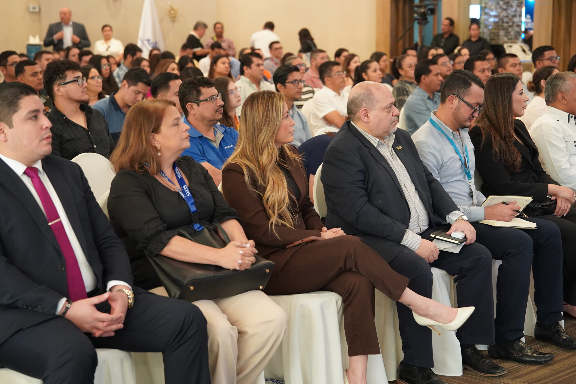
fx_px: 1120
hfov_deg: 28.8
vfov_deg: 19.5
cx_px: 288
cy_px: 192
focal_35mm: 70
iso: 5000
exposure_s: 1/160
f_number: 4
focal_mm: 70
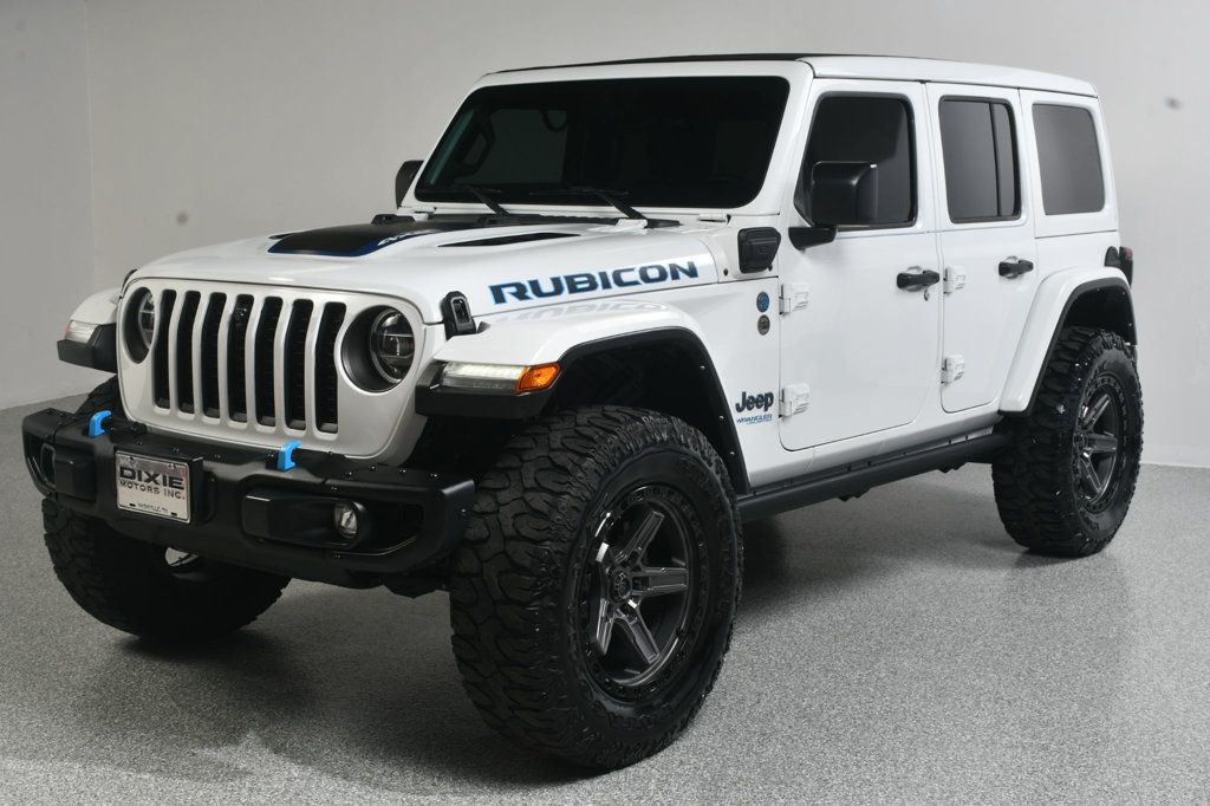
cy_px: 403
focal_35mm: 48
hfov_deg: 41.1
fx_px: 1613
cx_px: 605
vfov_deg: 28.1
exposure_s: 1/160
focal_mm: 32
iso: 100
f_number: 13
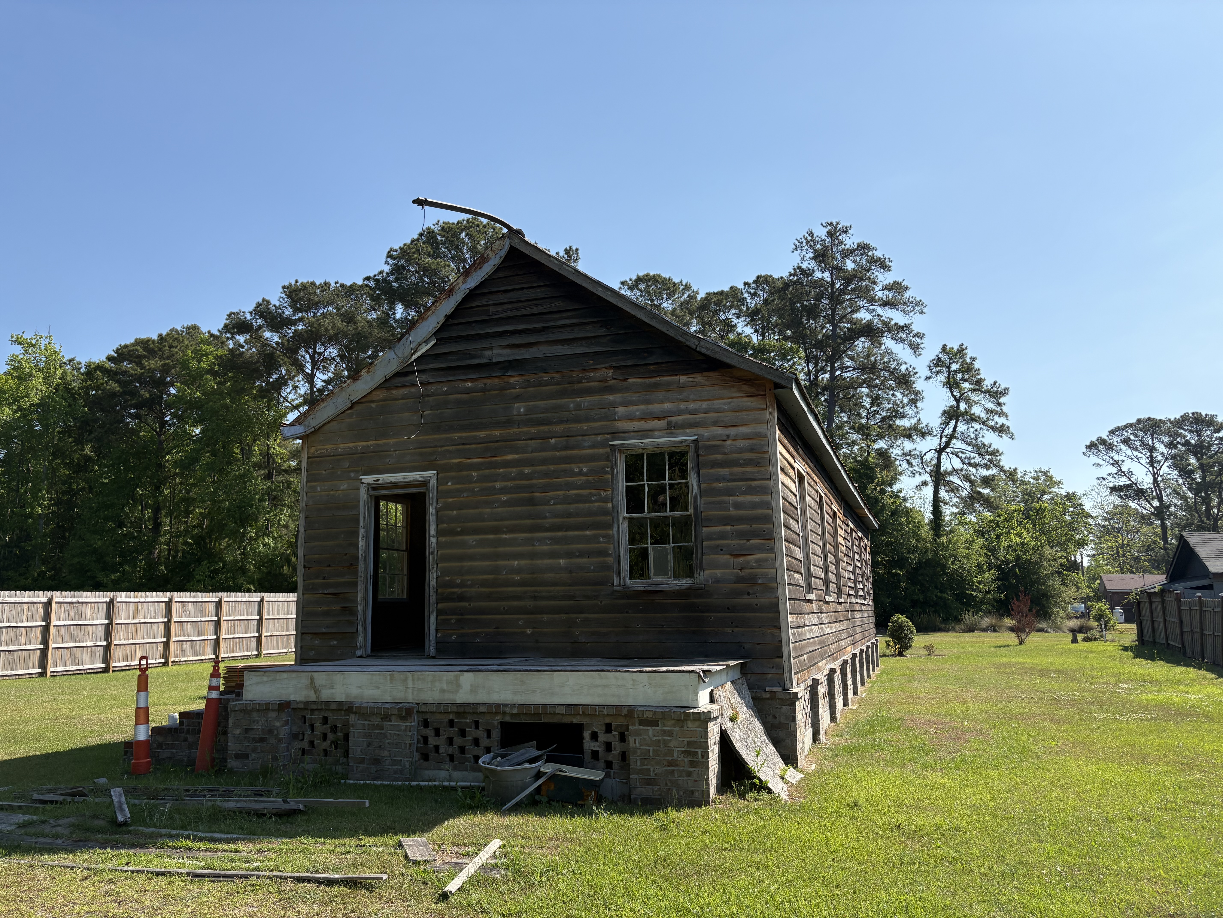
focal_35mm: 26
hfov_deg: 67.3
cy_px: 459
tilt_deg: +7.6
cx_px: 612
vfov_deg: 53.1
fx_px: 919
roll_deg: -0.1
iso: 50
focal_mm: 5.96
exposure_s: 1/3448
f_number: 1.6
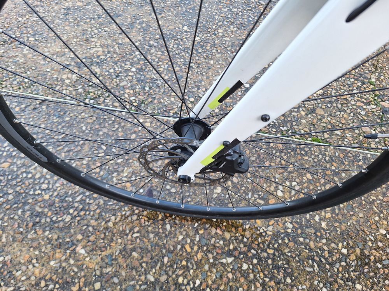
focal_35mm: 23
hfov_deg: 73.9
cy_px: 146
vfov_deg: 58.9
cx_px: 194
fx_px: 258
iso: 40
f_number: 1.8
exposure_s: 1/101
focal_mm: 5.54
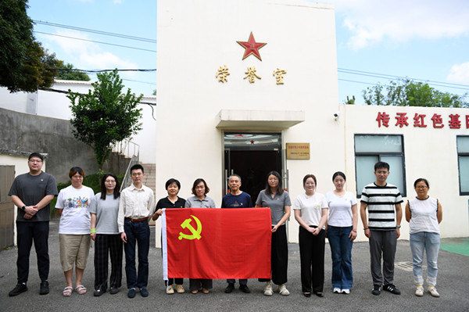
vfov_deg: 47.9
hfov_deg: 67.4
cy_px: 156
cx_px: 234
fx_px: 351
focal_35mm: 27
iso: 250
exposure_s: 1/800
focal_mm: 27
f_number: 4
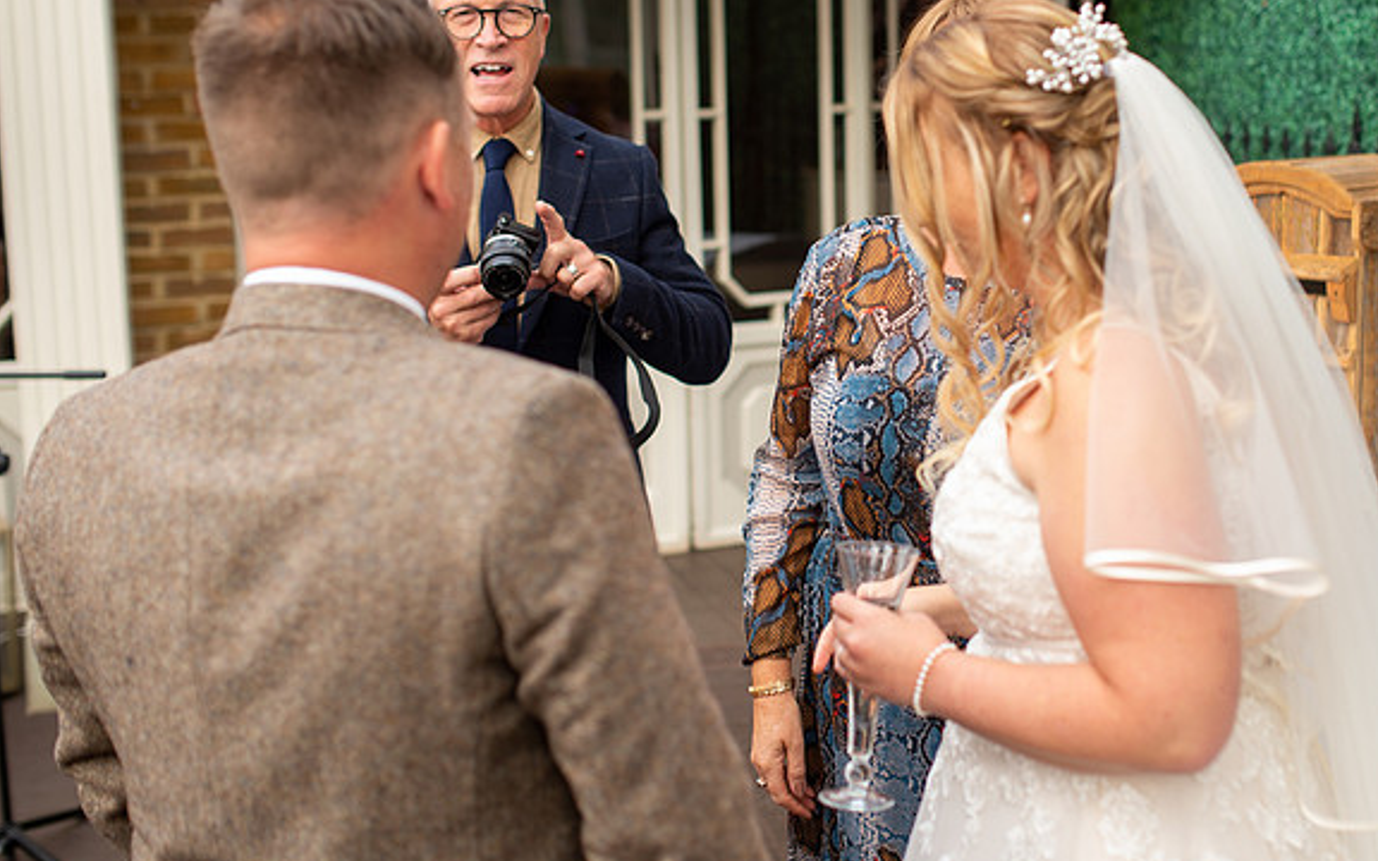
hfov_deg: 34.8
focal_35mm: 58
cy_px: 302
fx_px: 2178
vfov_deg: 22.3
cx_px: 901
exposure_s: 1/200
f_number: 2.5
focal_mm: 35
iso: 100
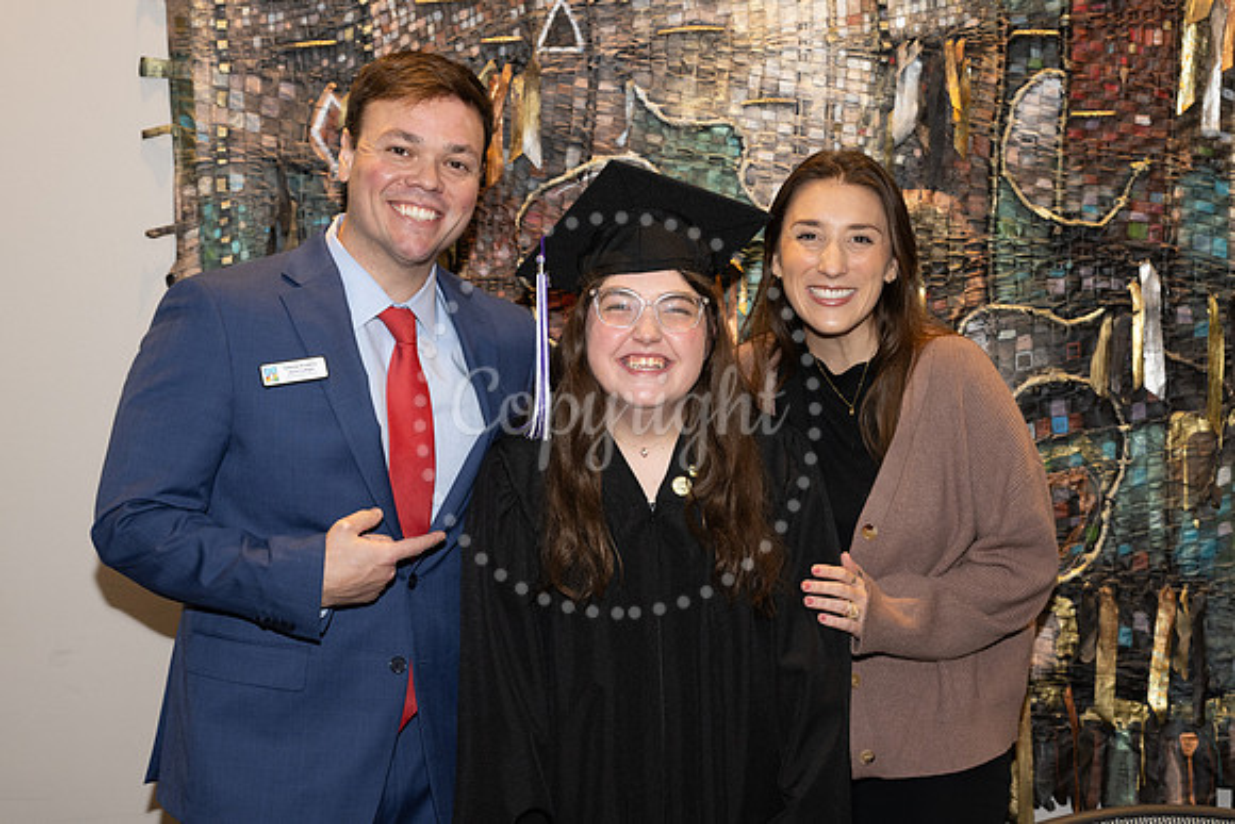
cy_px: 508
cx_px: 618
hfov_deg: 36.7
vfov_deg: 24.9
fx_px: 1861
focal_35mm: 54
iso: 800
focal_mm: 44
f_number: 5
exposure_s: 1/125
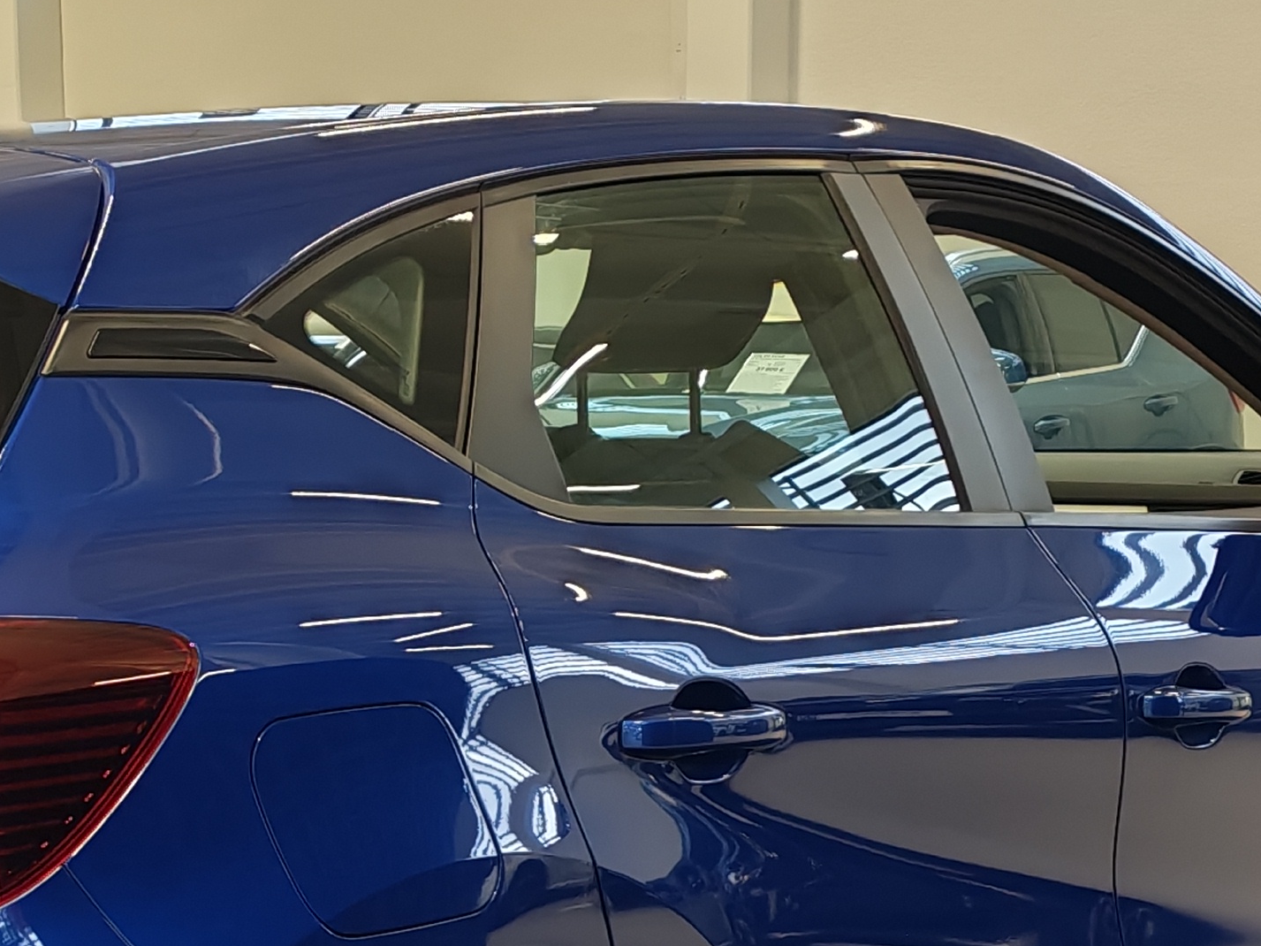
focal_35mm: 89
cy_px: 1035
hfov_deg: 21.7
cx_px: 239
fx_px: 3242
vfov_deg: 16.1
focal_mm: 6.12
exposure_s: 1/100
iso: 125
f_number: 1.9
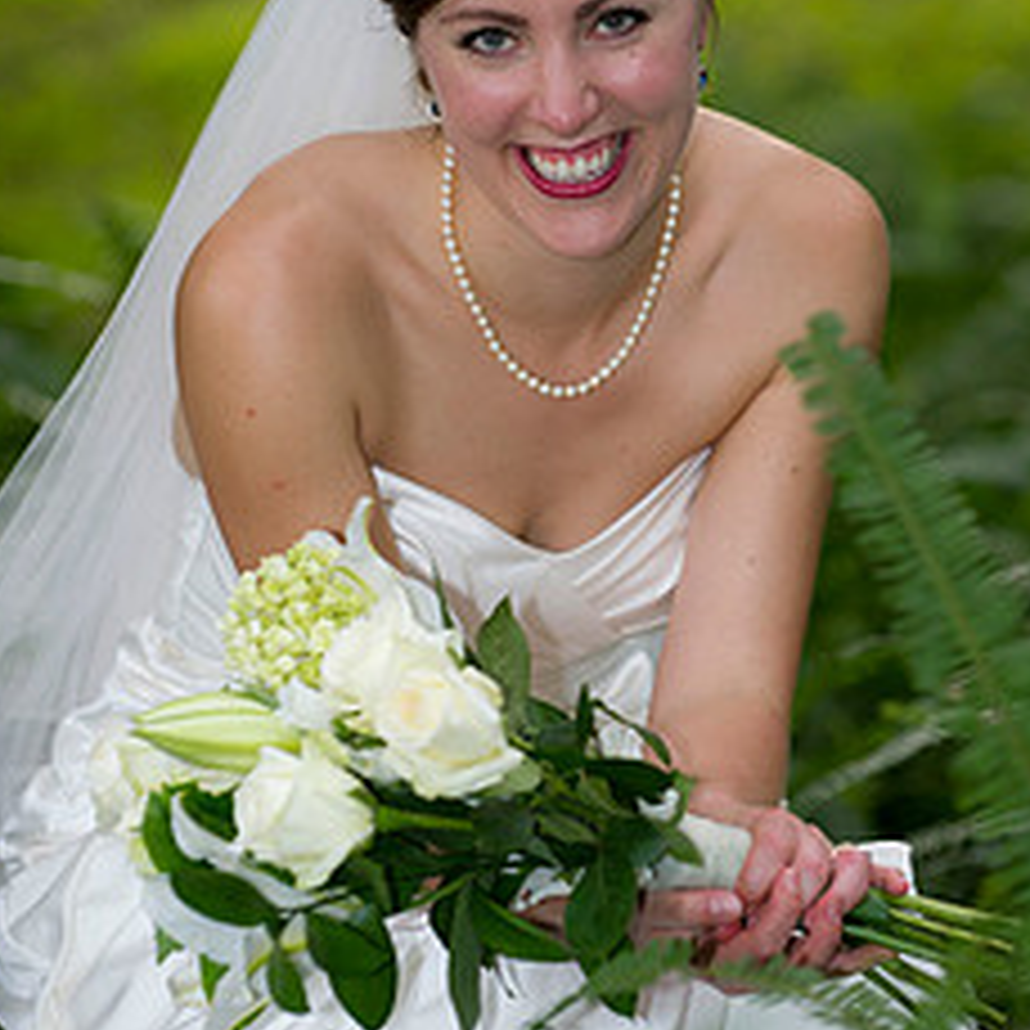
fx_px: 7877
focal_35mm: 234
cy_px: 477
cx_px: 605
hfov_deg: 7.5
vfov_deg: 7.5
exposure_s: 1/200
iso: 400
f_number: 2.8
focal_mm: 140
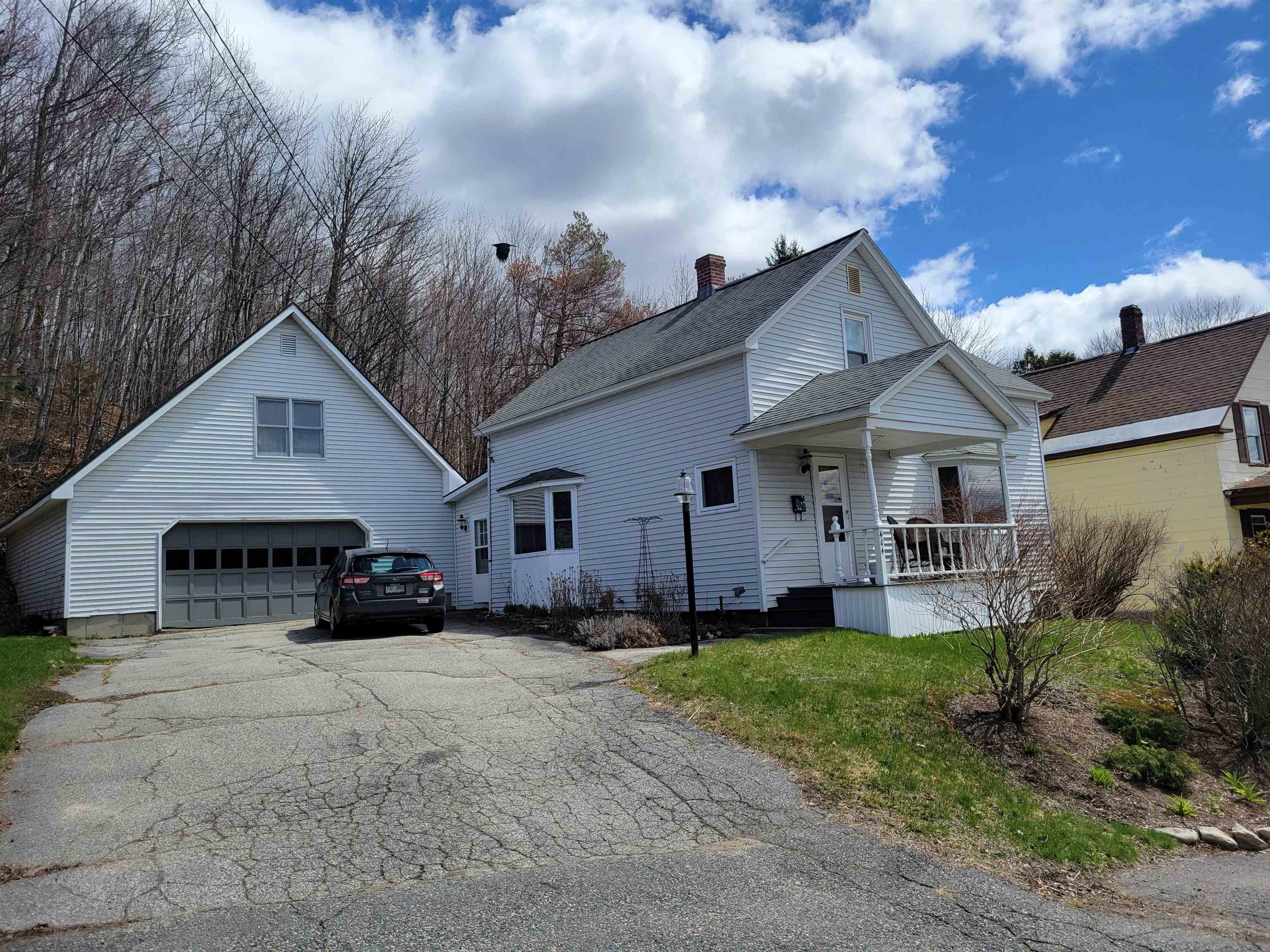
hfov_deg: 67.3
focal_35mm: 26
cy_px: 476
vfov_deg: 53.1
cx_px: 635
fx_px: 954
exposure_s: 1/3840
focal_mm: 5.4
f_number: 1.8
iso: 40
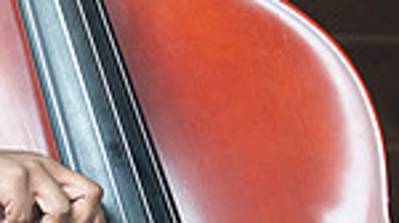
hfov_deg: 1.8
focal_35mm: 1219
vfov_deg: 1.0
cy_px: -219
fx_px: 12883
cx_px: -16
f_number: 5.6
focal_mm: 200
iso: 800
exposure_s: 1/200
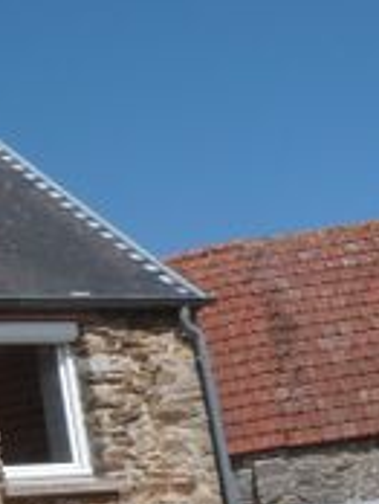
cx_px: -477
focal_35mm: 86
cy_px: 547
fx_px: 1252
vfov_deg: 21.6
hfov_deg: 13.5
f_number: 5.6
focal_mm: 4.1
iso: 80
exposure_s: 1/400
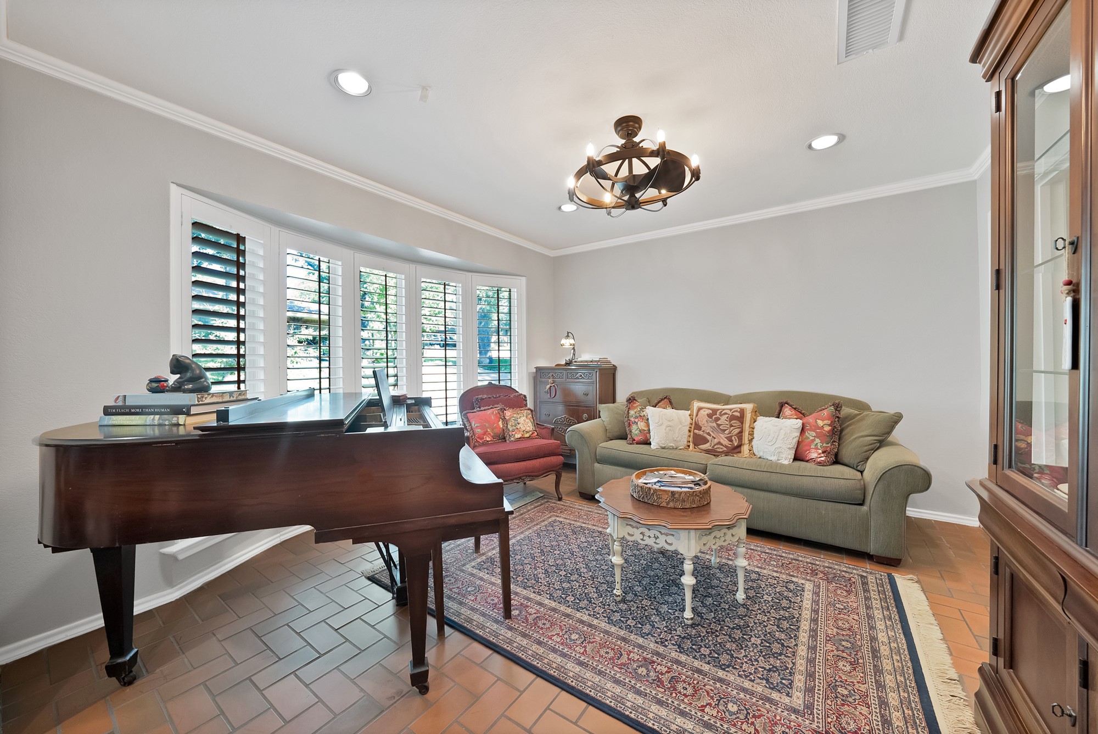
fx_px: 366
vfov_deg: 90.1
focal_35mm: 12
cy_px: 367
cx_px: 549
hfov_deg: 112.6
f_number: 9
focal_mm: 12
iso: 2500
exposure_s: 1/8
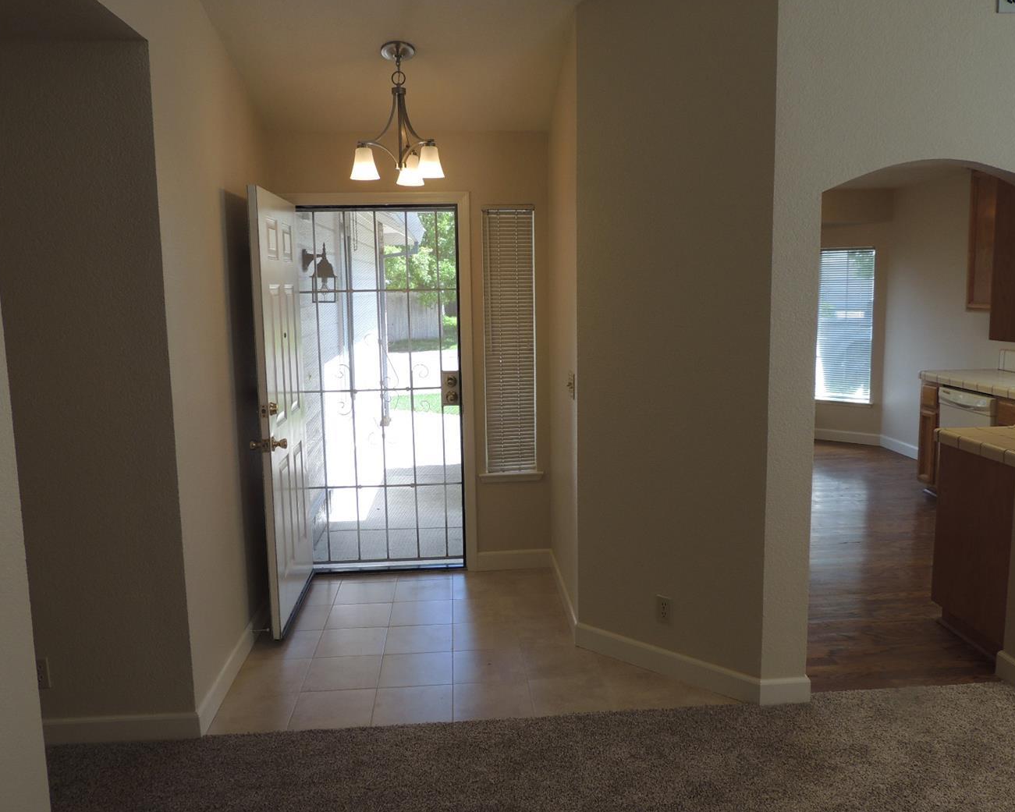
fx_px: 811
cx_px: 523
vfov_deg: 53.2
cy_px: 394
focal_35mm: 27
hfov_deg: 64.1
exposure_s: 1/80
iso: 100
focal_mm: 4.3
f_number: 3
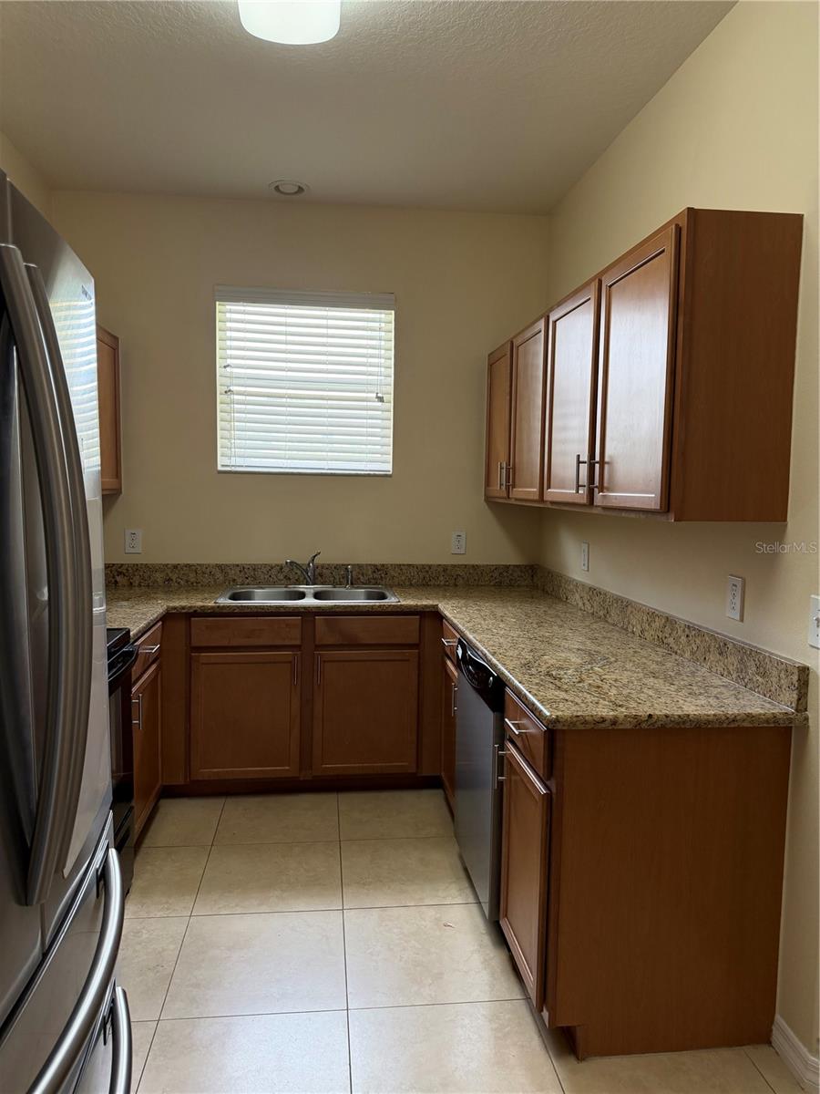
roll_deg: -2.0
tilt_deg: -3.5
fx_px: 758
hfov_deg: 56.8
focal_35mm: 24
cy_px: 547
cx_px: 410
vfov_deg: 71.6
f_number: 1.78
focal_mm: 6.76
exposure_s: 1/120
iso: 200
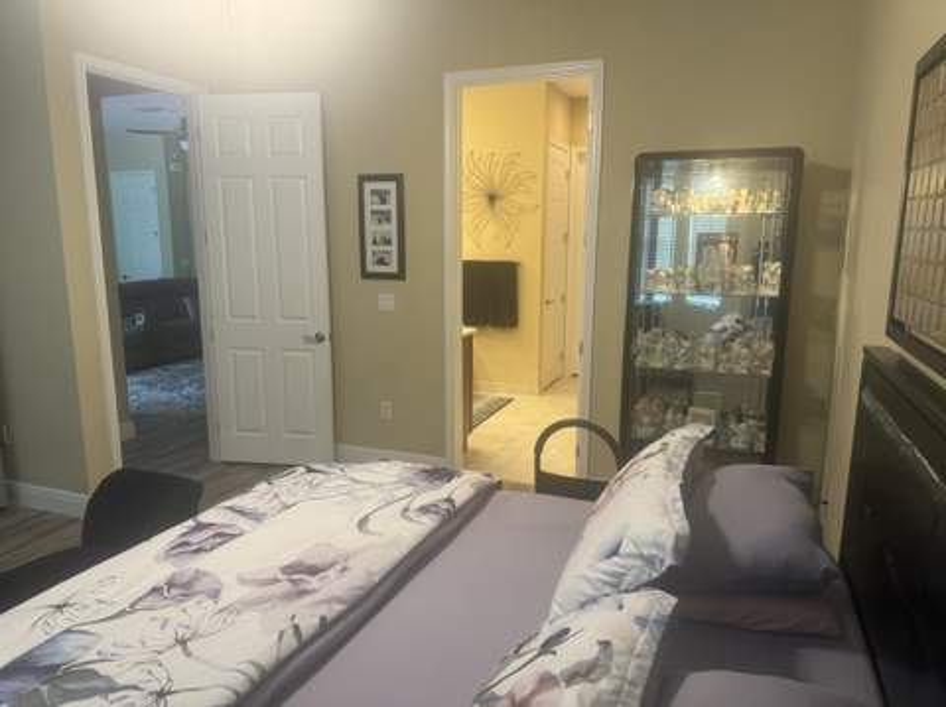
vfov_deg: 56.7
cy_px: 354
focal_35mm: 24
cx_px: 473
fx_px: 655
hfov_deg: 71.7
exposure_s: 1/60
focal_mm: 6.76
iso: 160
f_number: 1.78
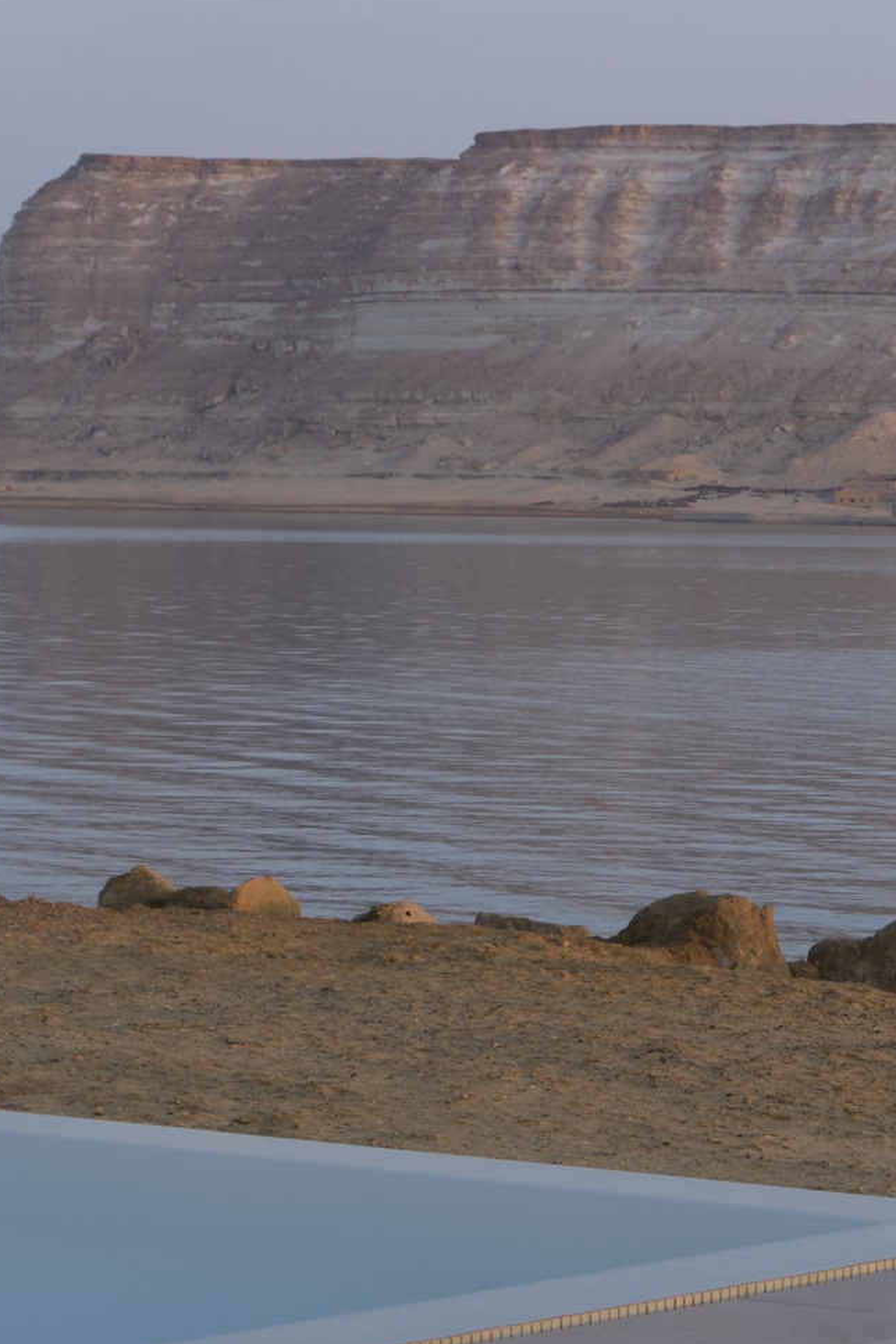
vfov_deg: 13.8
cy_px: 519
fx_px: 5562
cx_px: 907
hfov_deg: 9.1
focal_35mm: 149
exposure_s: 1/60
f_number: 8
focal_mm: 32.1
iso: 200
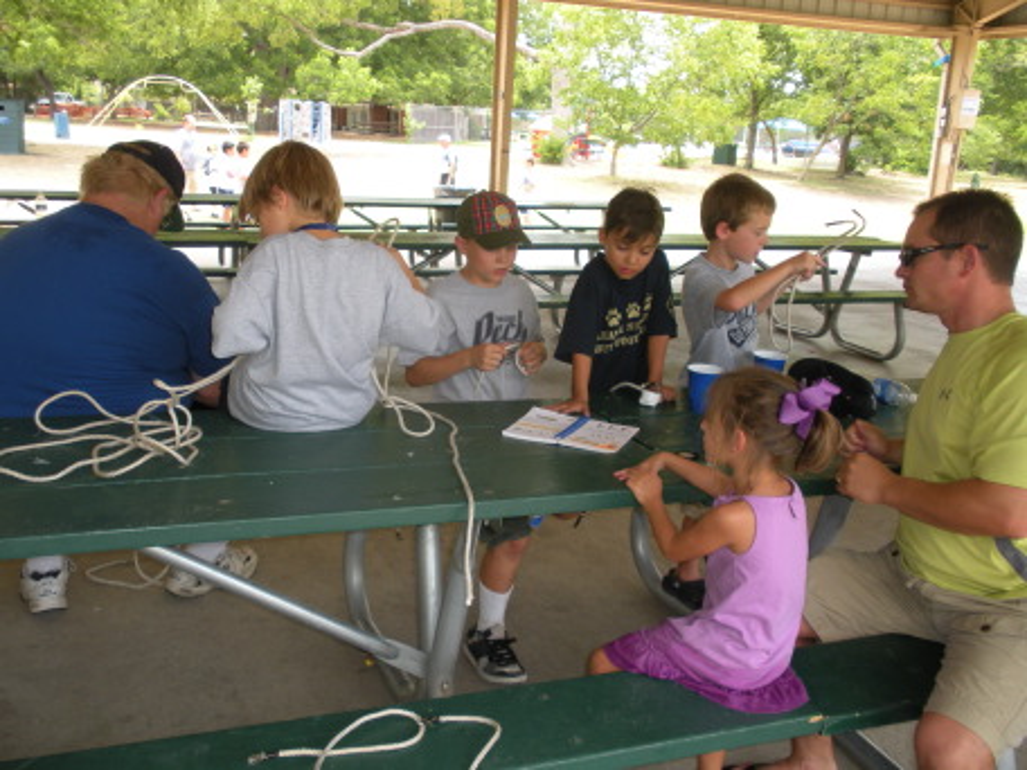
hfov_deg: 51.4
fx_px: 1068
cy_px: 385
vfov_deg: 39.7
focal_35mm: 36
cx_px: 514
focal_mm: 6.3
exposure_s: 1/87
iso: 88
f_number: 3.5
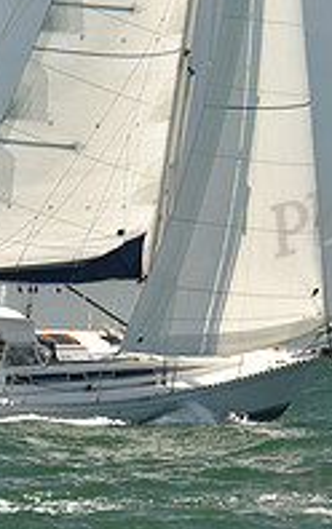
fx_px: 5609
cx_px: 133
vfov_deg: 5.4
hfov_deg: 3.4
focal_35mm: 388
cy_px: 88
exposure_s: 1/800
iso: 250
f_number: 5
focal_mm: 130
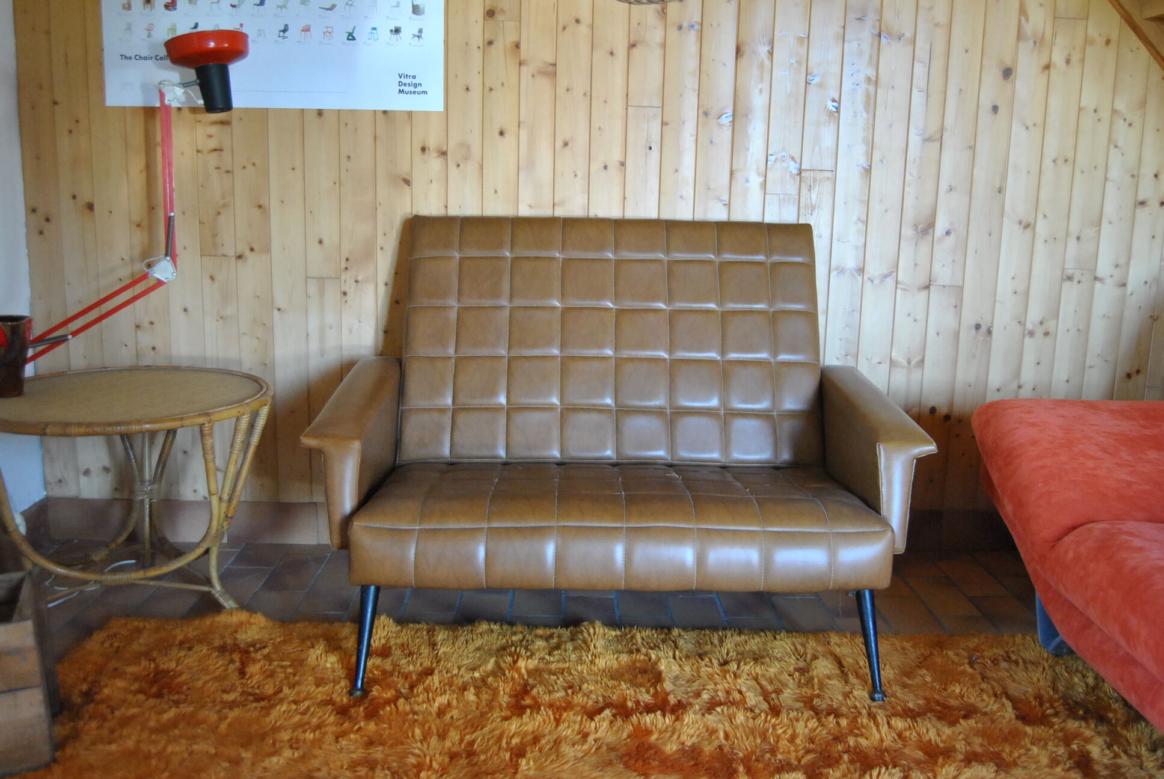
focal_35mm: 30
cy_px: 390
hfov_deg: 61.9
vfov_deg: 43.7
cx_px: 582
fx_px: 971
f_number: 3.5
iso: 1000
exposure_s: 1/30
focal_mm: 20
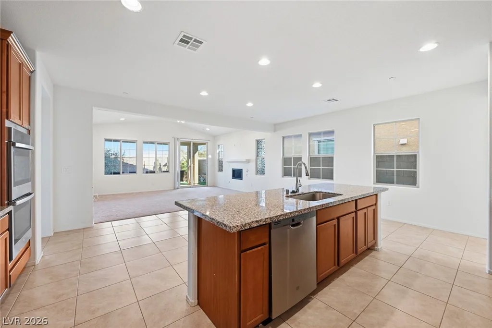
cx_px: 246
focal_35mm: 14
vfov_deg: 81.2
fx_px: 191
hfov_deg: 104.2
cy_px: 164
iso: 500
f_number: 10
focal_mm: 14
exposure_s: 1/250
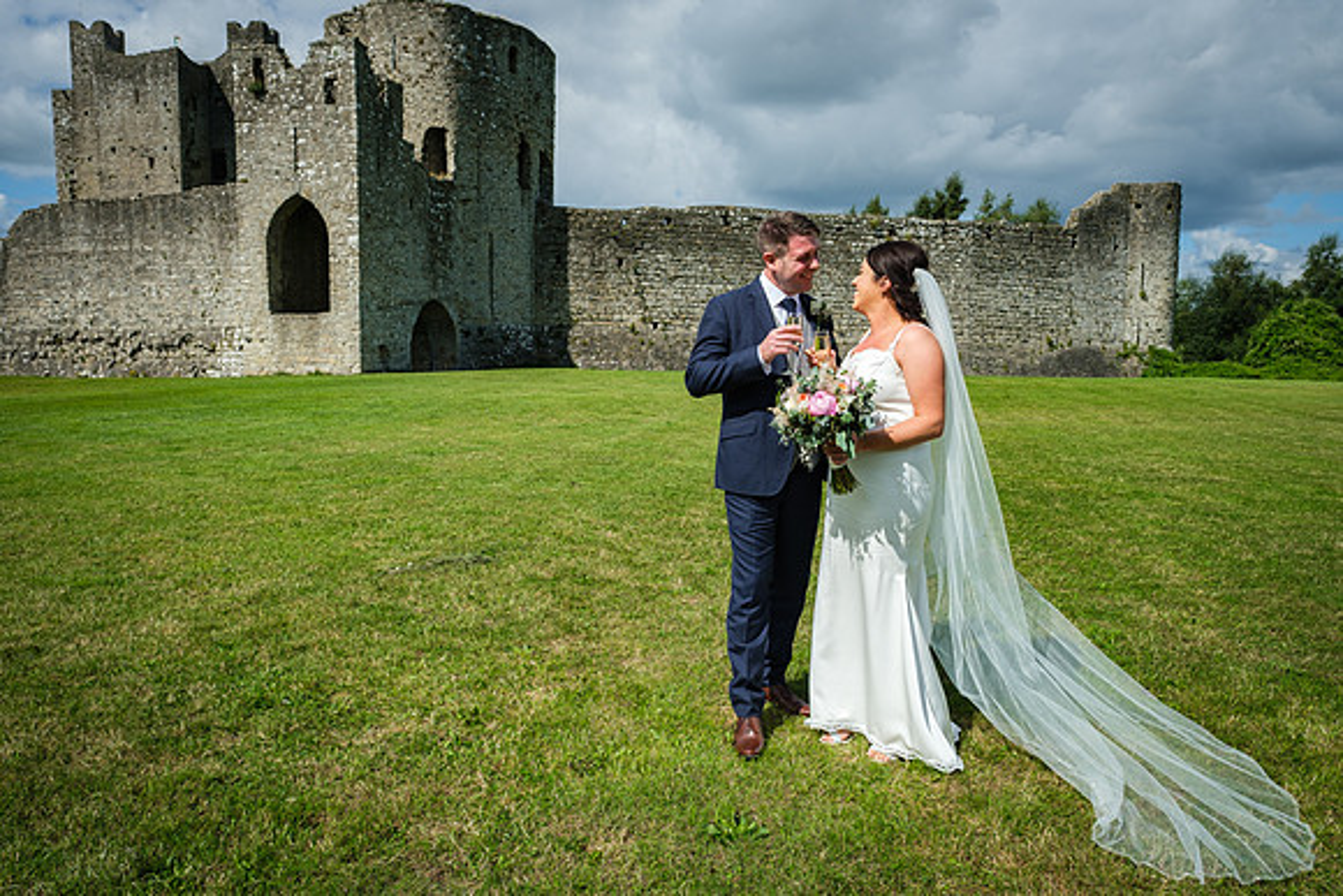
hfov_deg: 71.5
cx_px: 656
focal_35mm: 25
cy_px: 448
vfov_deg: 51.3
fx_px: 932
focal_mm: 16
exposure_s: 1/500
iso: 160
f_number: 6.4
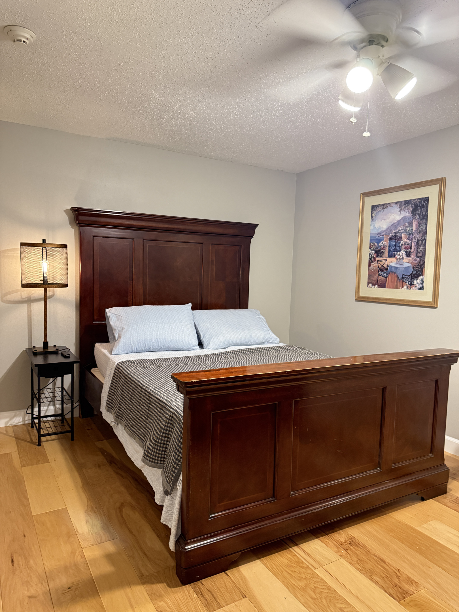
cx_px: 230
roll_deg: -1.9
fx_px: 424
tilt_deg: -3.3
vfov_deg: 71.6
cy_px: 306
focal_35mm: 24
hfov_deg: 56.8
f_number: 1.78
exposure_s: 1/60
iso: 800
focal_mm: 6.76
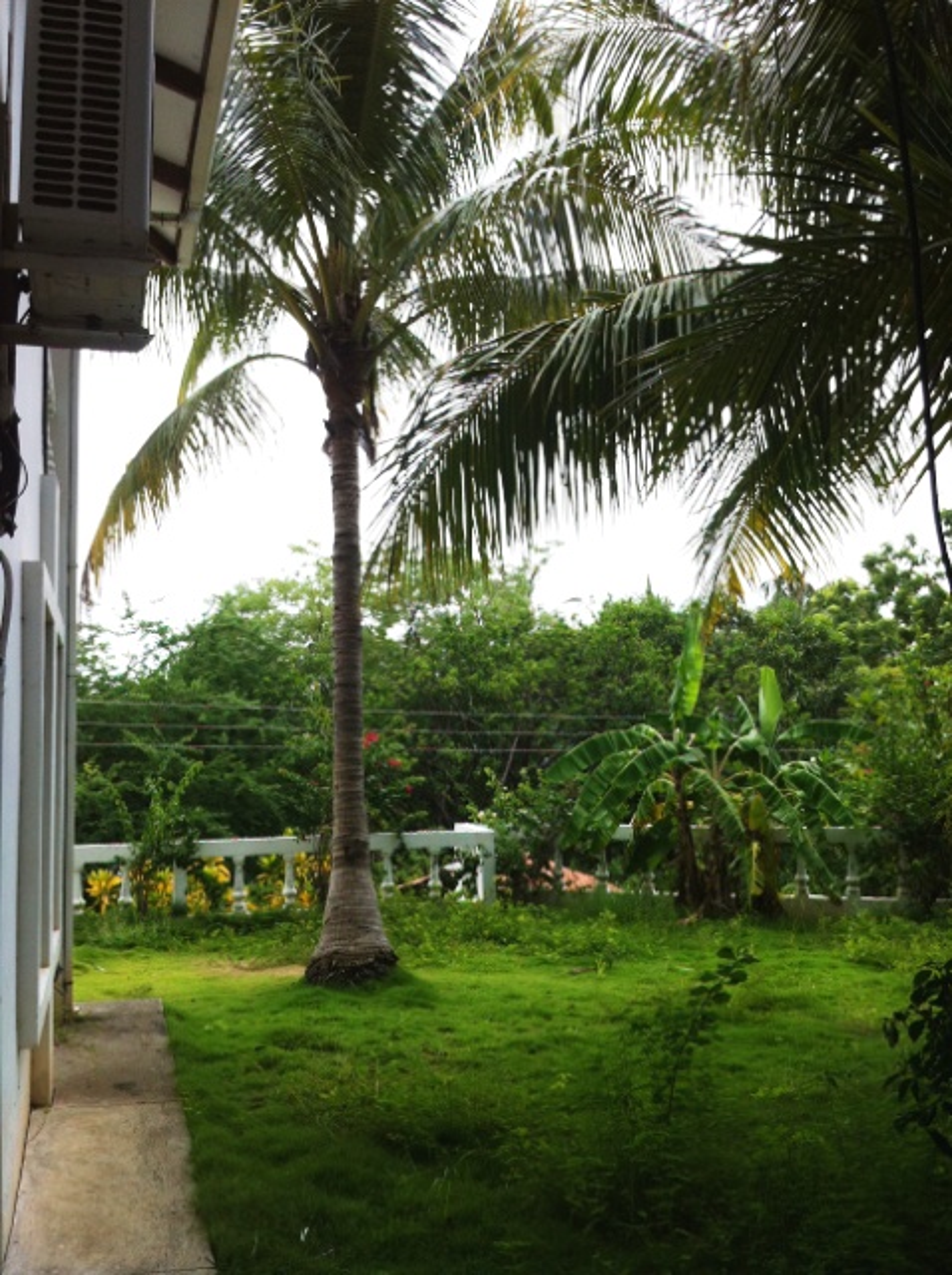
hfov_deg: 40.6
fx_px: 1287
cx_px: 476
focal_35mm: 35
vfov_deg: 52.7
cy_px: 638
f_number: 2.8
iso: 80
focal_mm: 3.85
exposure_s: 1/559
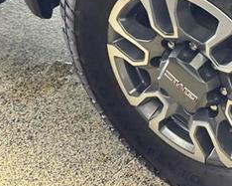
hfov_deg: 18.5
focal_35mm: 101
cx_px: 228
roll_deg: -1.3
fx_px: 693
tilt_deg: -34.1
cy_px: 47
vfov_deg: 15.2
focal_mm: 6.76
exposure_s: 1/40
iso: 400
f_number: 1.78
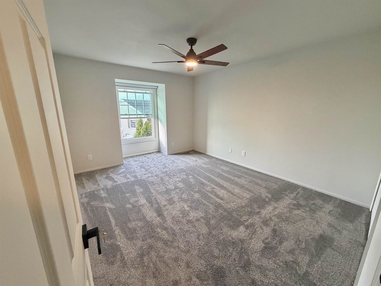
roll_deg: +0.4
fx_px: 154
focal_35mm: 14
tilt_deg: -13.3
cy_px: 143
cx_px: 190
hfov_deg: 102.1
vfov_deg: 85.7
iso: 320
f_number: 2.2
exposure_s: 1/106
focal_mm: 2.22
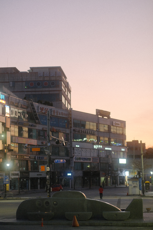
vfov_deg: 24.2
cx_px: 76
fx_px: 535
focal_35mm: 84
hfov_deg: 16.3
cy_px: 115
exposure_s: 1/125
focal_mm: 56
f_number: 1.6
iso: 1250
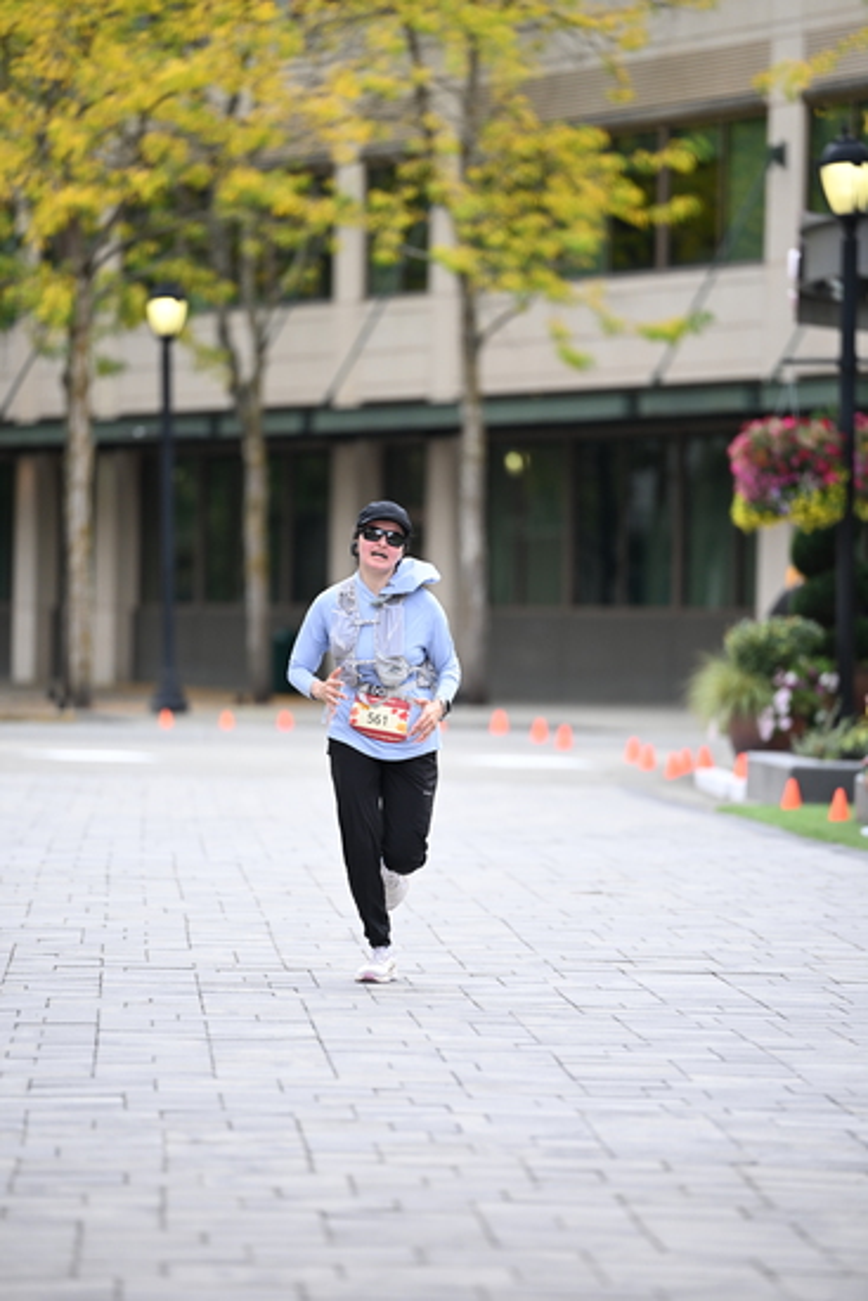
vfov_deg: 10.3
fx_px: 7228
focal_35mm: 200
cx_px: 434
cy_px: 650
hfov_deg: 6.9
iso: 640
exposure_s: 1/1600
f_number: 2.8
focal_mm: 200
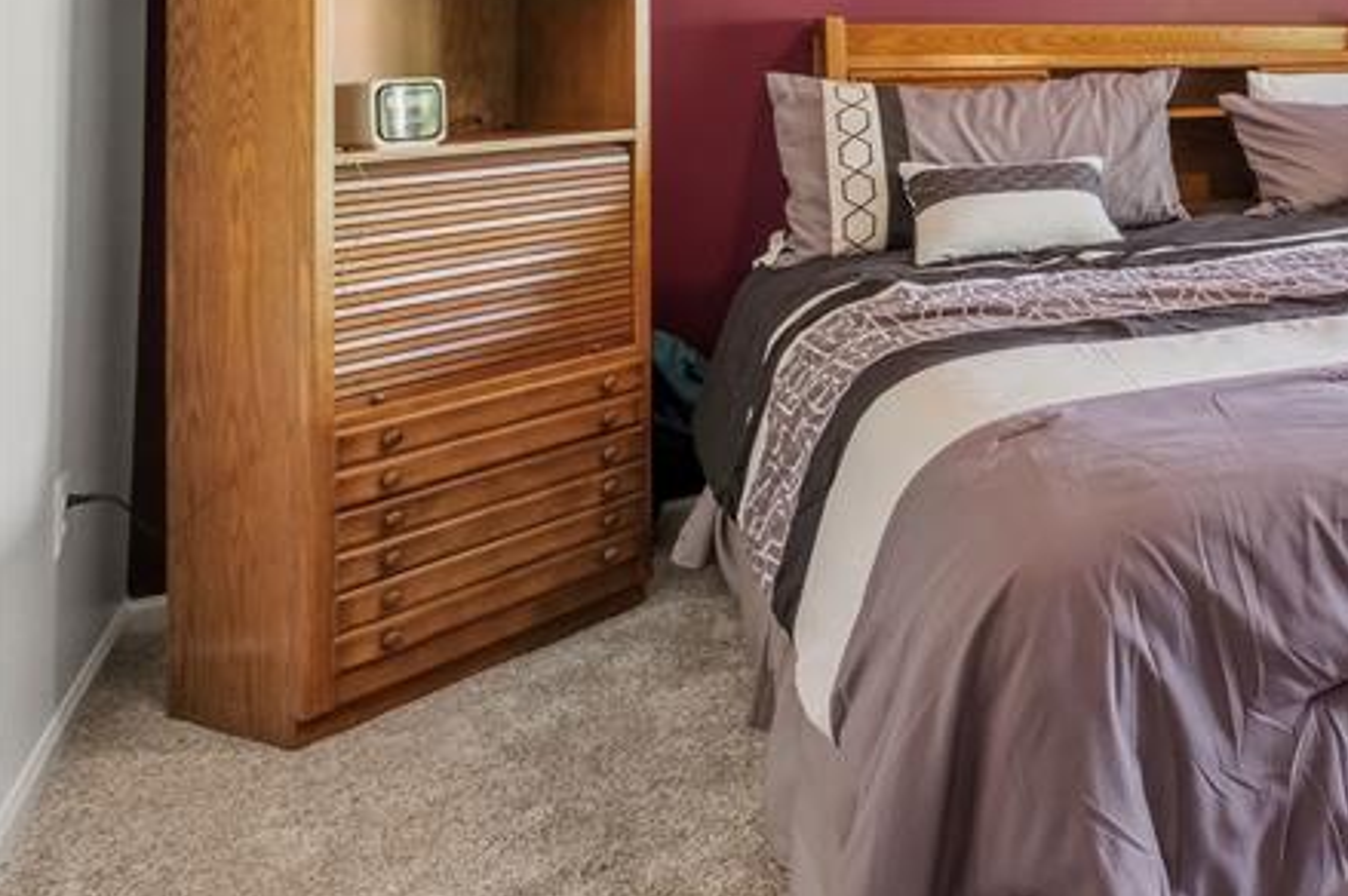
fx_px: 1310
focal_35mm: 35
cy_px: -9
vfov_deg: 34.3
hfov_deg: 40.7
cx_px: 1563
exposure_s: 1/4
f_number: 7.1
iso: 800
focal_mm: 10
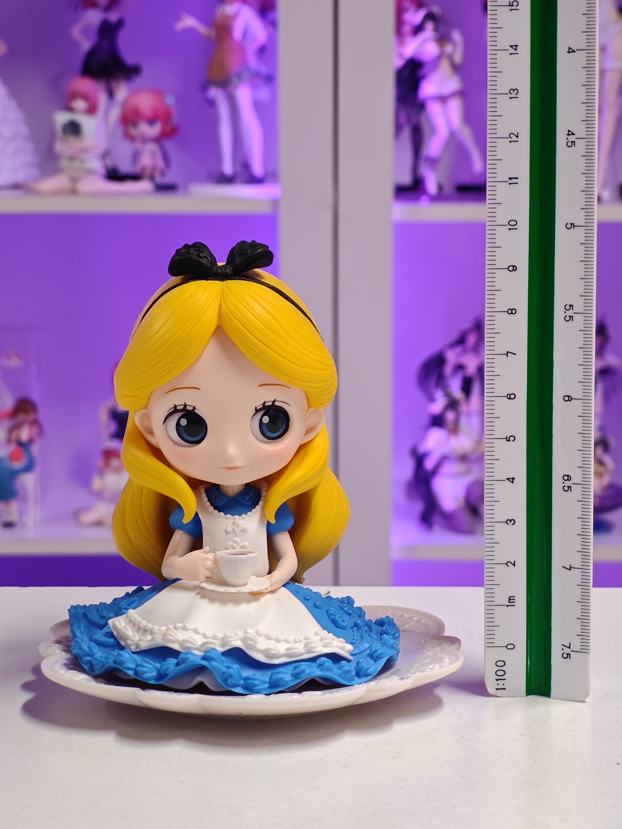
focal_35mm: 80
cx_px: 311
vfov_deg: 24.4
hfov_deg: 18.4
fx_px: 1917
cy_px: 414
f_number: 2.4
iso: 800
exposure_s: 1/33.3
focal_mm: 7.48
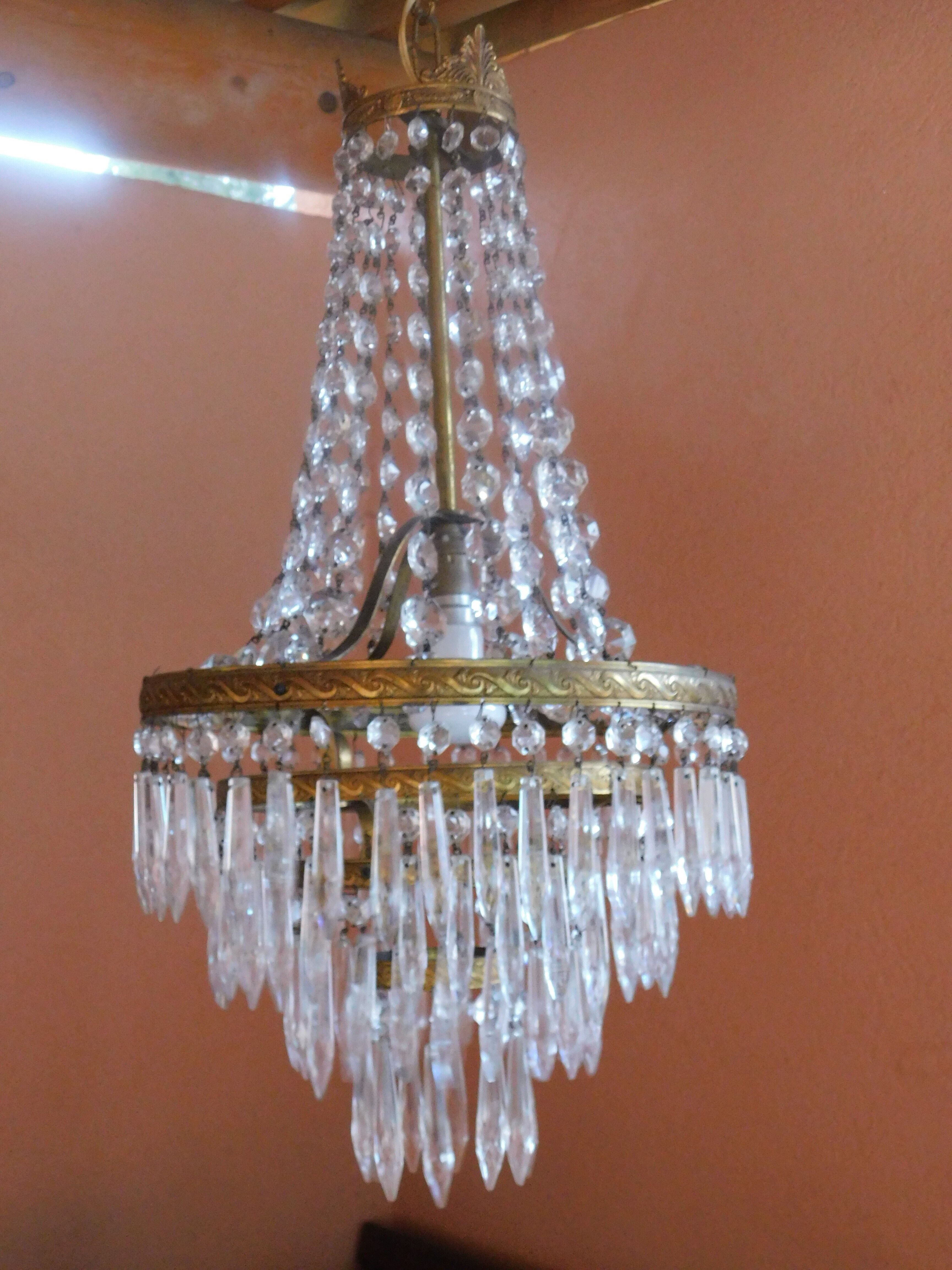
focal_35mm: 45
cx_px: 476
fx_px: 1650
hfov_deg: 32.2
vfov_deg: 42.1
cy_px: 635
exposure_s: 1/3
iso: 800
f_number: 3.7
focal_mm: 8
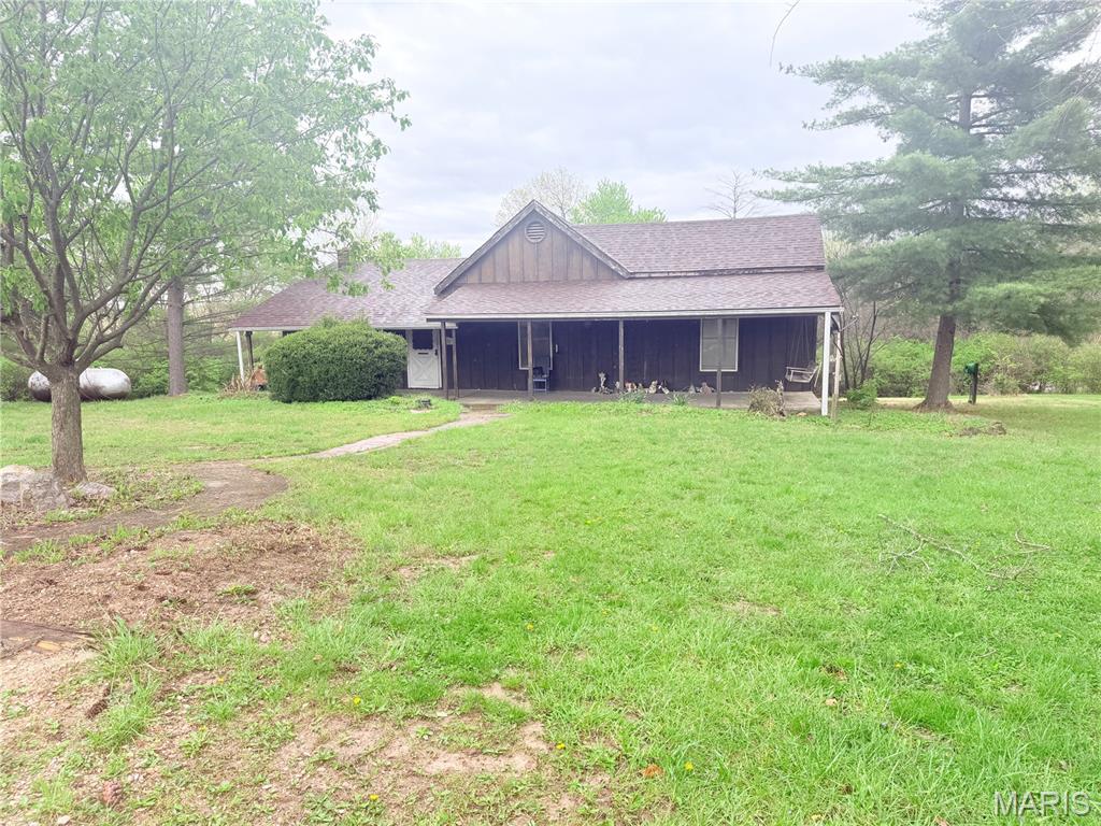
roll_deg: +2.5
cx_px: 550
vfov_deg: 56.8
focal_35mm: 24
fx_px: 763
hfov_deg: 71.6
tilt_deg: -8.2
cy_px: 413
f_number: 1.78
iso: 80
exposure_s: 1/1018
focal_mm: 6.76
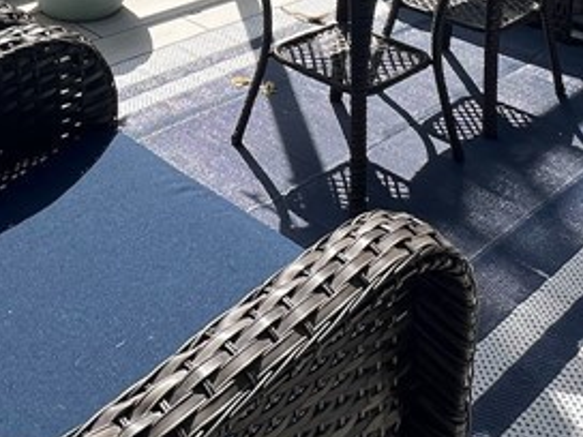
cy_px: -159
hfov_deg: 38.0
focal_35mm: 49
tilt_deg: -11.8
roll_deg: -0.6
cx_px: 154
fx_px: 825
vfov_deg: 25.0
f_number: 1.8
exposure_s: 1/547
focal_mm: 1.57
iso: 32
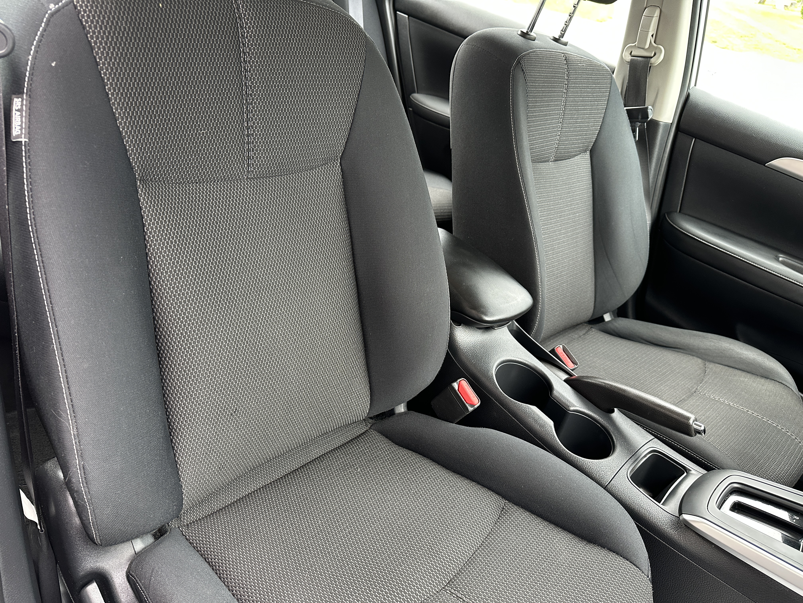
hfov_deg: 71.6
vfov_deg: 56.8
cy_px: 302
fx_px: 557
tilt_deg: -27.5
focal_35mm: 24
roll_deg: -12.2
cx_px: 402
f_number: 1.78
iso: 250
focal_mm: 6.86
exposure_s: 1/118
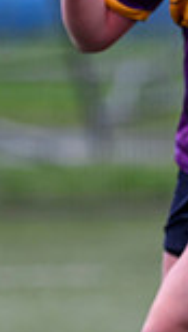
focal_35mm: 2541
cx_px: 706
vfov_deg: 0.8
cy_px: 392
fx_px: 22445
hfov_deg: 0.5
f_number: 3.5
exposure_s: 1/1600
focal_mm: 400
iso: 500
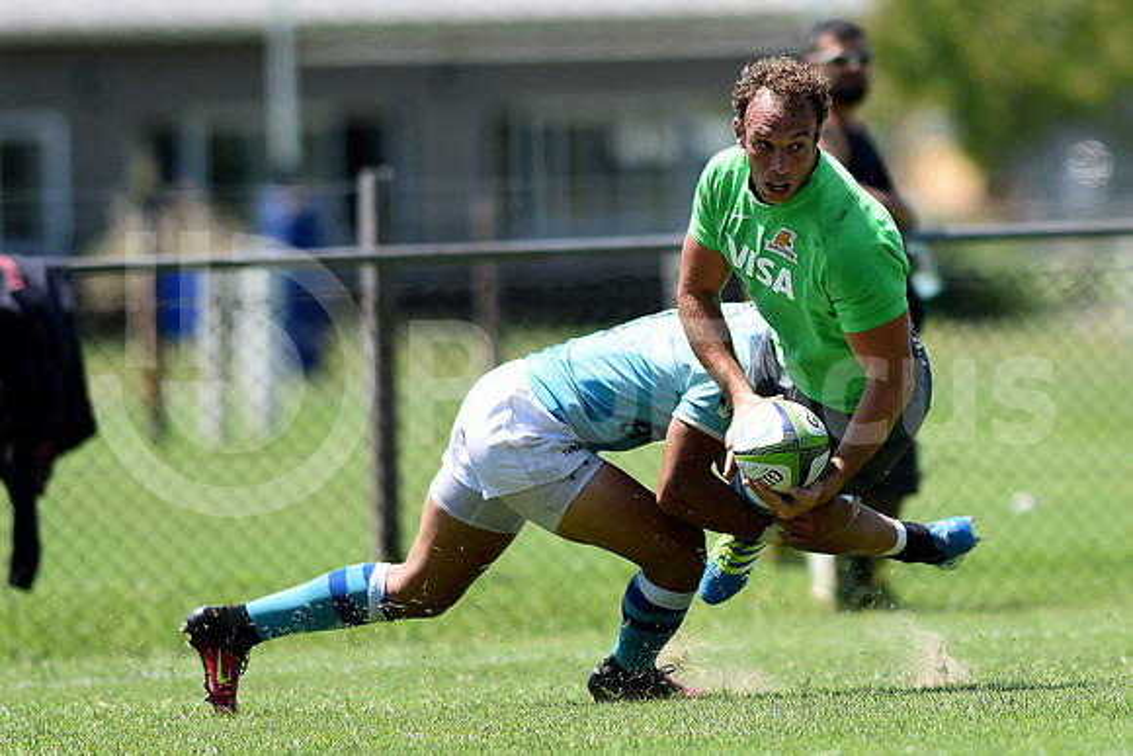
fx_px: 9443
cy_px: 378
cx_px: 566
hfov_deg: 6.9
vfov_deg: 4.6
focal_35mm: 300
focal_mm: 300
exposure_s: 1/2000
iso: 200
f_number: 2.8
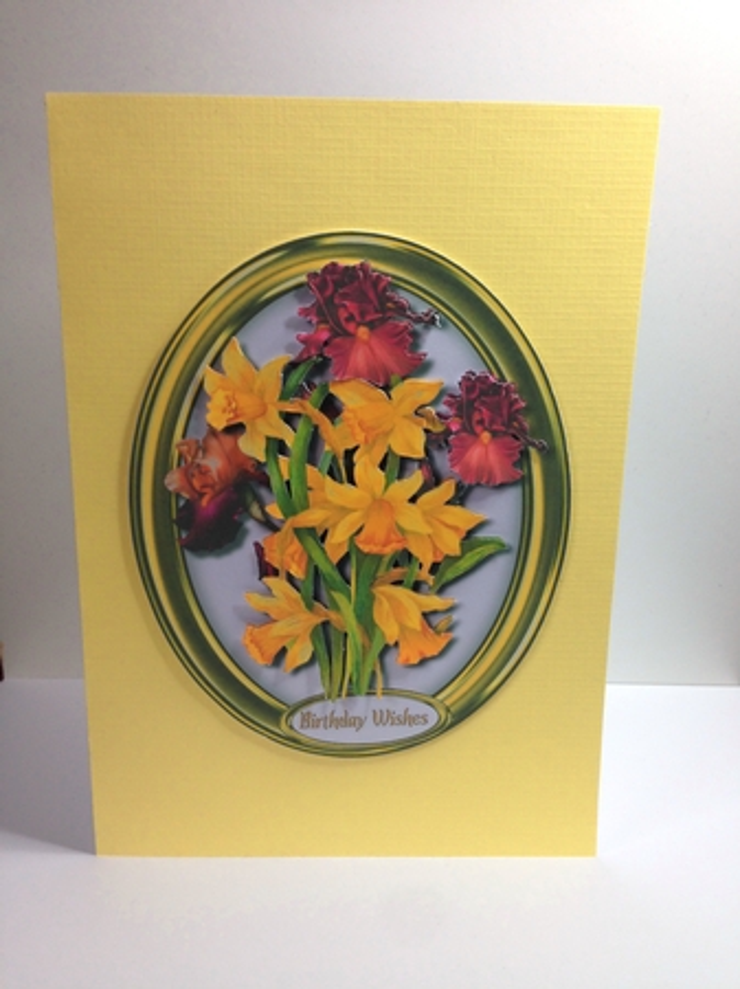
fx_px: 941
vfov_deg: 55.4
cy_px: 494
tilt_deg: -12.6
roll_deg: -2.0
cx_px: 370
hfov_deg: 42.9
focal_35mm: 33
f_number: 2.4
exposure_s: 1/30
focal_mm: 4.12
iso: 50
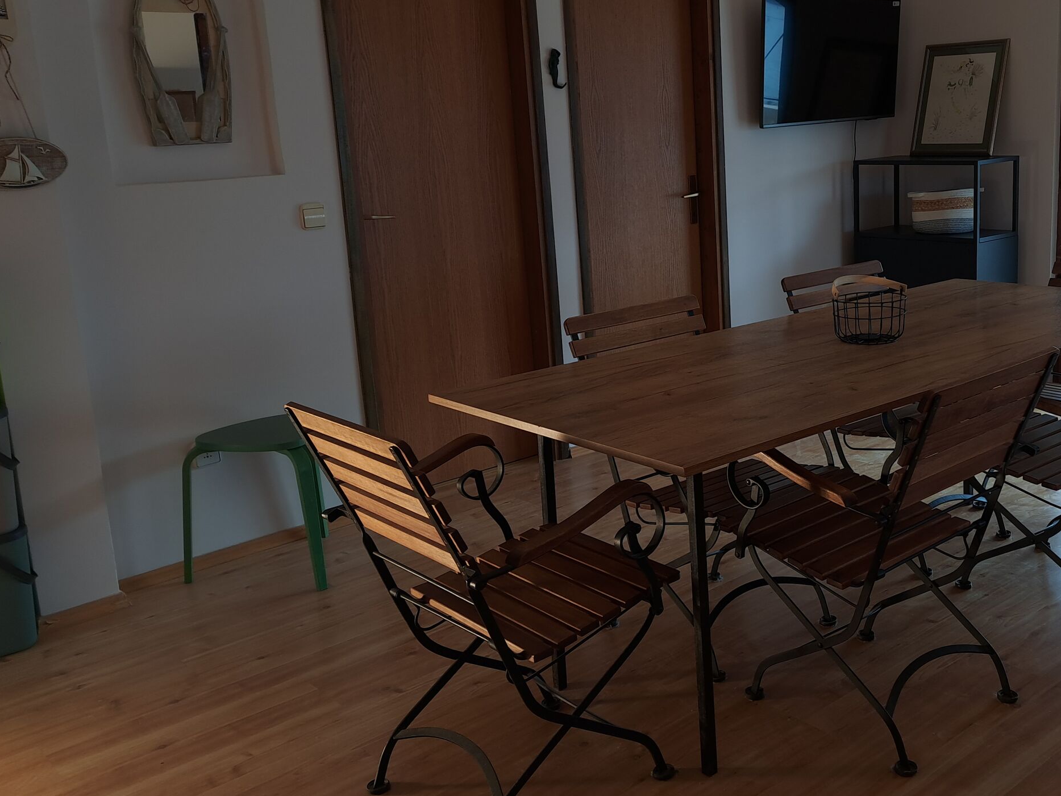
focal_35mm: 36
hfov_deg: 50.5
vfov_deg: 39.6
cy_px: 360
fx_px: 1103
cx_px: 701
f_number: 1.8
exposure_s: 1/100
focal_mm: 5.23
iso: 80
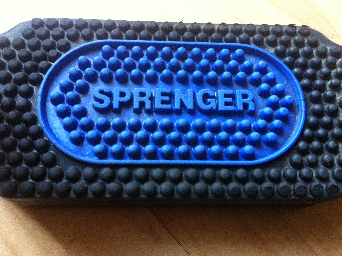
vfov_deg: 40.6
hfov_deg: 52.7
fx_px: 345
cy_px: 128
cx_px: 171
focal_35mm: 35
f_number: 2.8
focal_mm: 3.85
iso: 250
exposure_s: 1/15
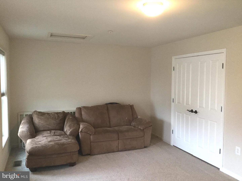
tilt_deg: -7.4
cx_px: 121
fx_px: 217
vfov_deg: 45.4
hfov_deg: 58.4
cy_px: 90
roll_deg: -0.4
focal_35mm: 31
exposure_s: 1/30
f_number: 2.4
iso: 125
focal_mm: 3.3
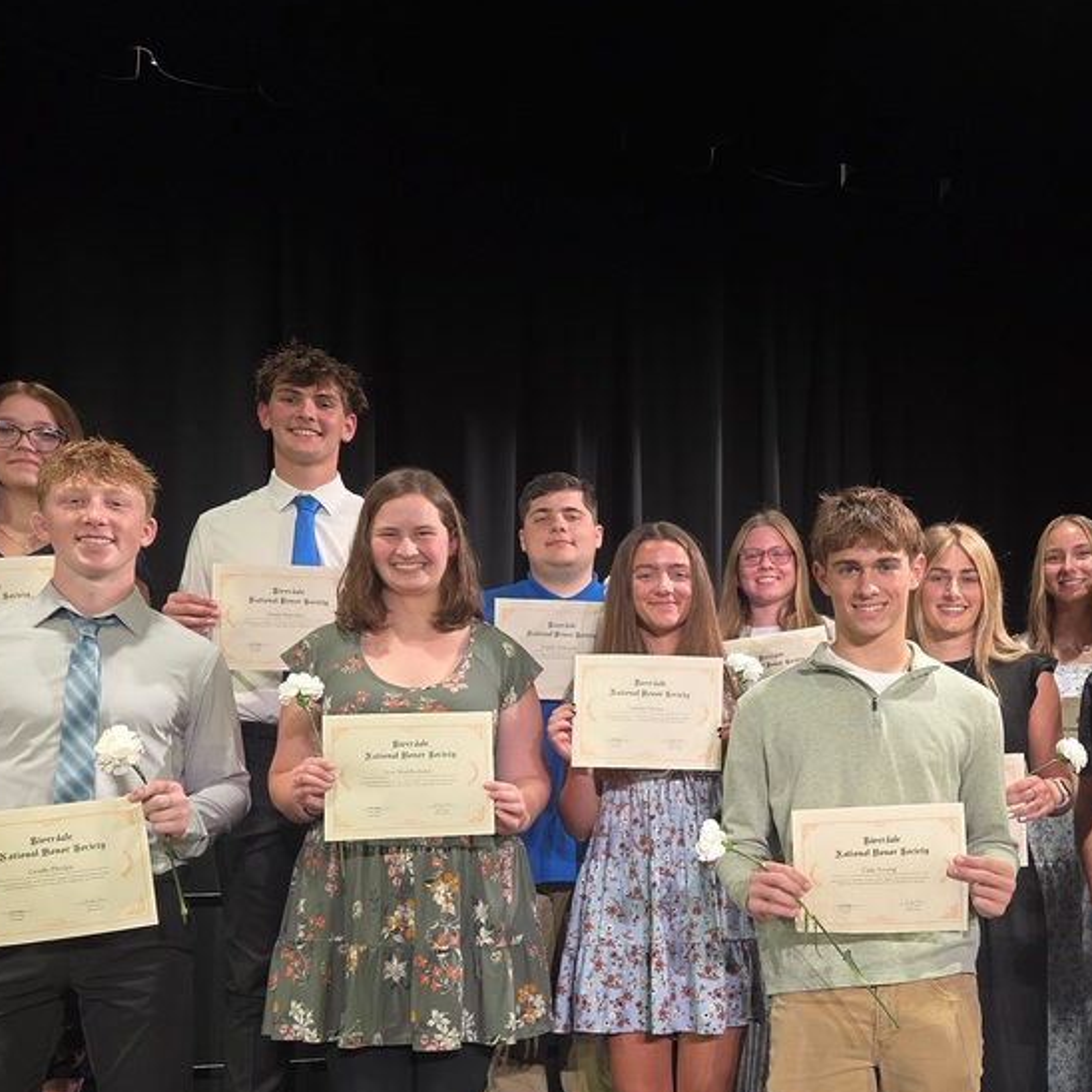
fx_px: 1356
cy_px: 739
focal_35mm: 38
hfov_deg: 42.7
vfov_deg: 43.2
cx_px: 803
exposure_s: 1/50
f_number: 1.8
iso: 50
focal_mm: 5.4
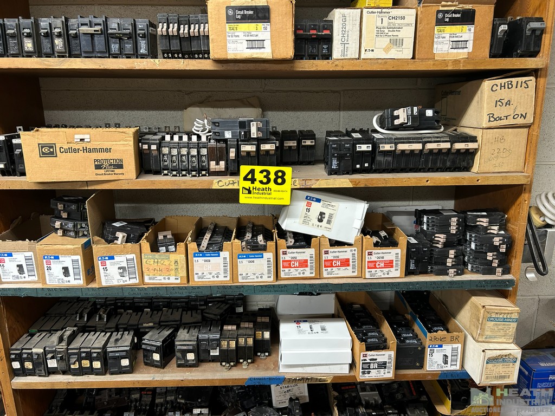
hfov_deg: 67.3
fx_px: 417
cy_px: 208
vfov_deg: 53.1
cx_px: 278
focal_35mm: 26
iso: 100
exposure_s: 1/60
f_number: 1.5
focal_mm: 5.7
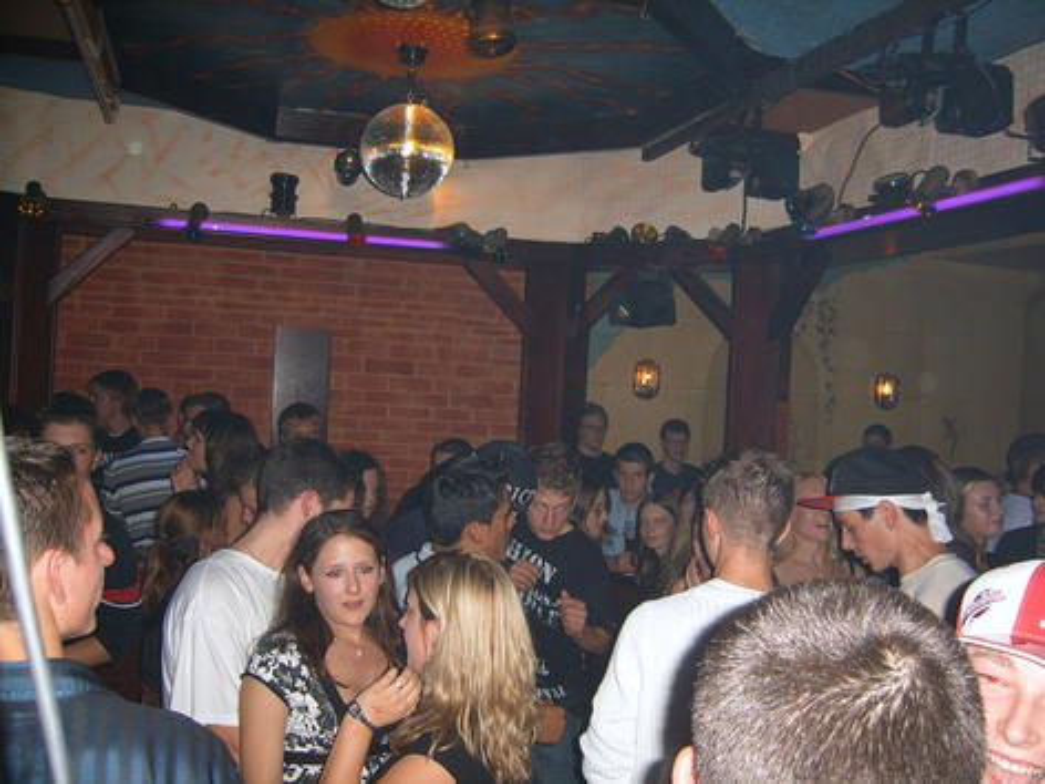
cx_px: 522
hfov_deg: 52.6
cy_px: 392
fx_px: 1057
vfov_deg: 40.7
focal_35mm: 35
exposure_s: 1/30
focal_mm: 5.8
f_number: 2.8
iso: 100
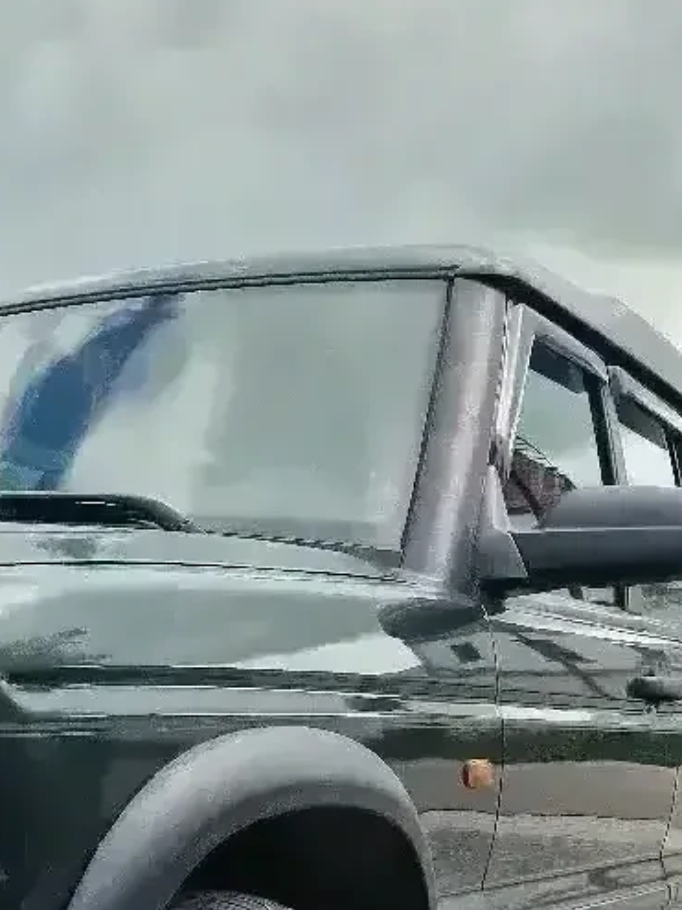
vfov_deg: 30.5
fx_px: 1629
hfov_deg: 21.4
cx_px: -204
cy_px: 718
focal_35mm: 62
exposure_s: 1/455
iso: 50
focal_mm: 6.4
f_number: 1.8
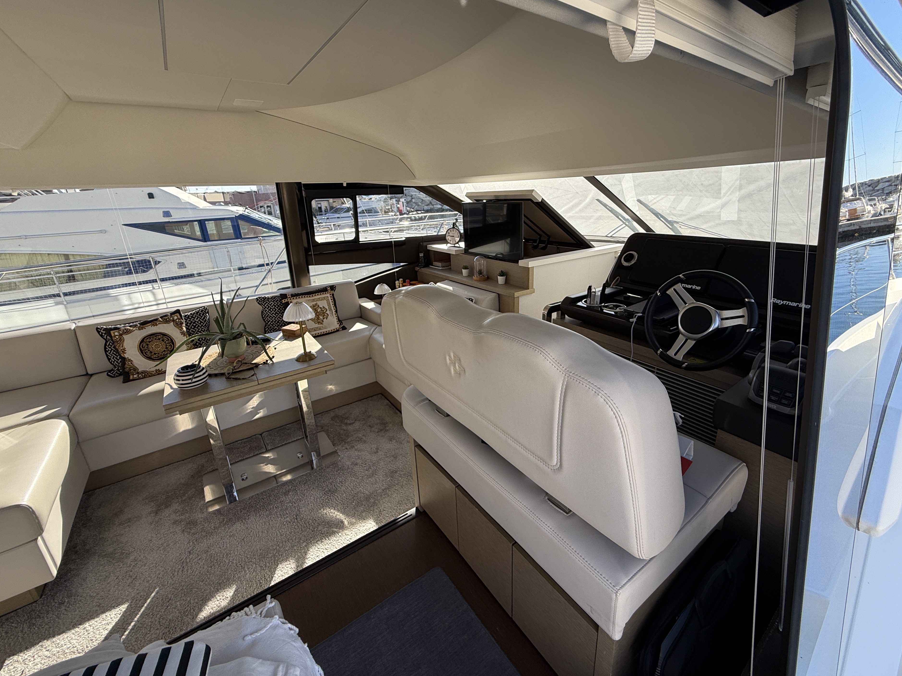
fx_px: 391
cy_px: 315
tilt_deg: -17.2
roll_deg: +2.8
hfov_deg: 98.1
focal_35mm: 15
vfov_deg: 81.6
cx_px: 468
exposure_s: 1/197
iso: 50
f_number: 2.2
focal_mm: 2.22
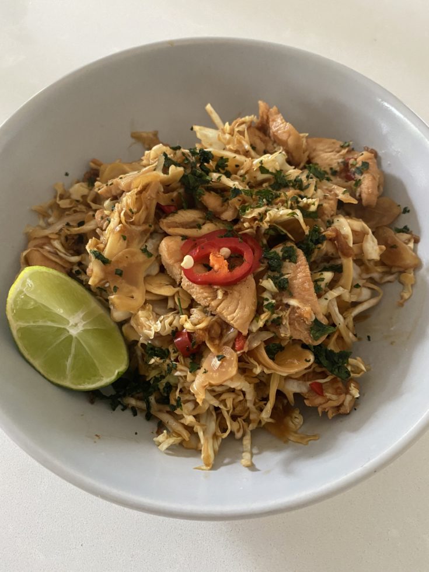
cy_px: 286
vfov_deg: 67.3
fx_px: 430
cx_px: 214
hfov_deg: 53.1
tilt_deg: -64.7
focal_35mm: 26
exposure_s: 1/60
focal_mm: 4.25
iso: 500
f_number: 1.8
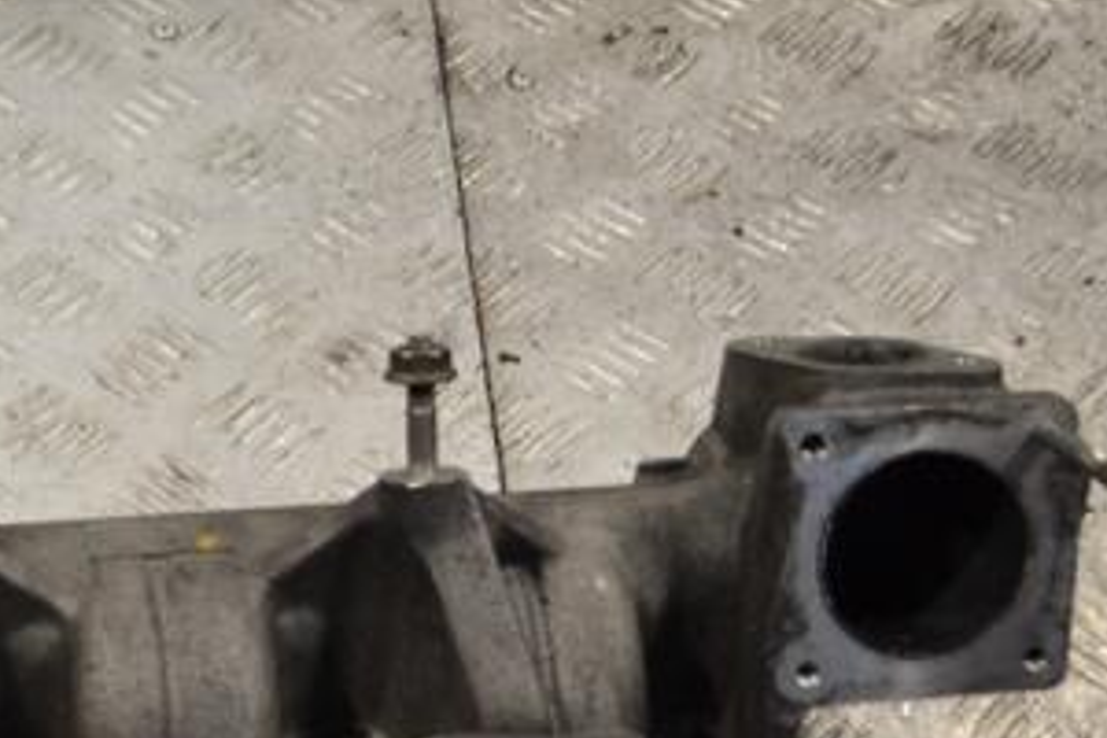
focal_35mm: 90
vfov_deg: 15.1
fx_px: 2767
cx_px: 122
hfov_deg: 22.1
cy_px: 542
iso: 400
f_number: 5
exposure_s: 1/100
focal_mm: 30
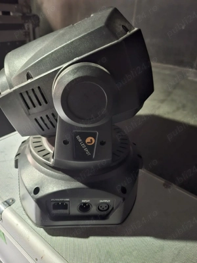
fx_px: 175
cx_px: 98
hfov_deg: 58.9
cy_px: 132
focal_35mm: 23
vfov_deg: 73.9
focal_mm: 5.54
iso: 1250
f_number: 1.8
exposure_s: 1/20
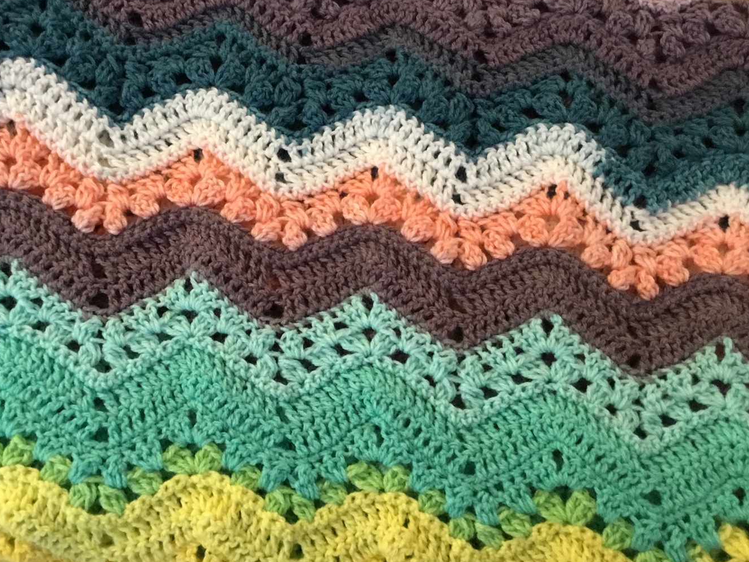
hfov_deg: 48.7
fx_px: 822
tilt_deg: -76.1
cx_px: 298
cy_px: 264
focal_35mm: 38
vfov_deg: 37.7
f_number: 2.4
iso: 200
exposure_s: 1/15
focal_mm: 3.3
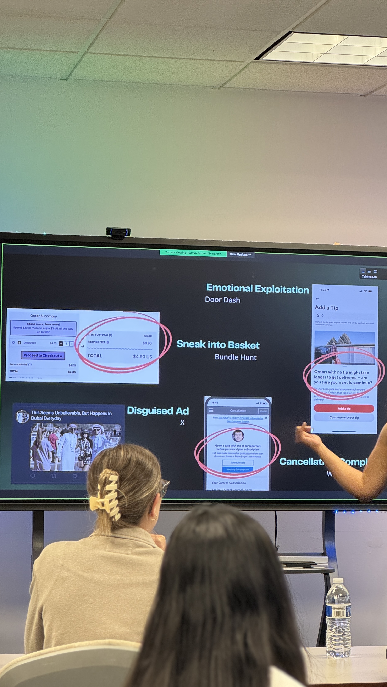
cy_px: 365
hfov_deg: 11.8
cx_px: 290
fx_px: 1861
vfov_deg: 20.9
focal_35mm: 102
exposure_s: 1/60
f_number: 2.8
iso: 200
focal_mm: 9
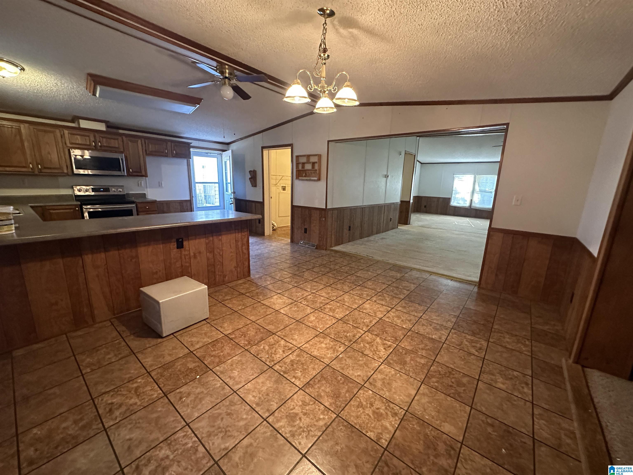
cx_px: 316
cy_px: 238
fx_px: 256
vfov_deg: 85.7
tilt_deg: -12.0
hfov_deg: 102.1
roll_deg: -2.0
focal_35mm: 14
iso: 1000
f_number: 2.2
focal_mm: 2.22
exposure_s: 1/60
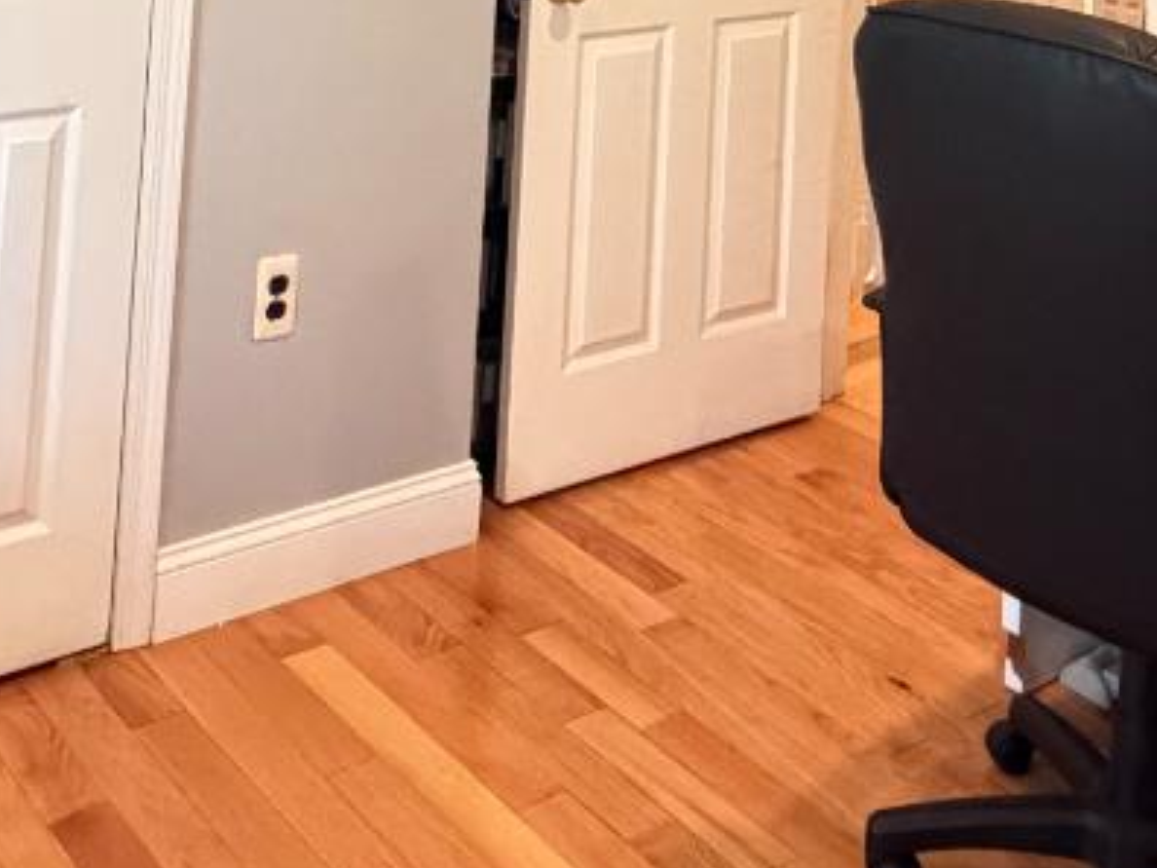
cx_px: 649
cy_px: -399
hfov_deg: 36.1
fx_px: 1771
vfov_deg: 22.9
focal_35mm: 53
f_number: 2.2
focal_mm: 2.22
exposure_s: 1/60
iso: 1000
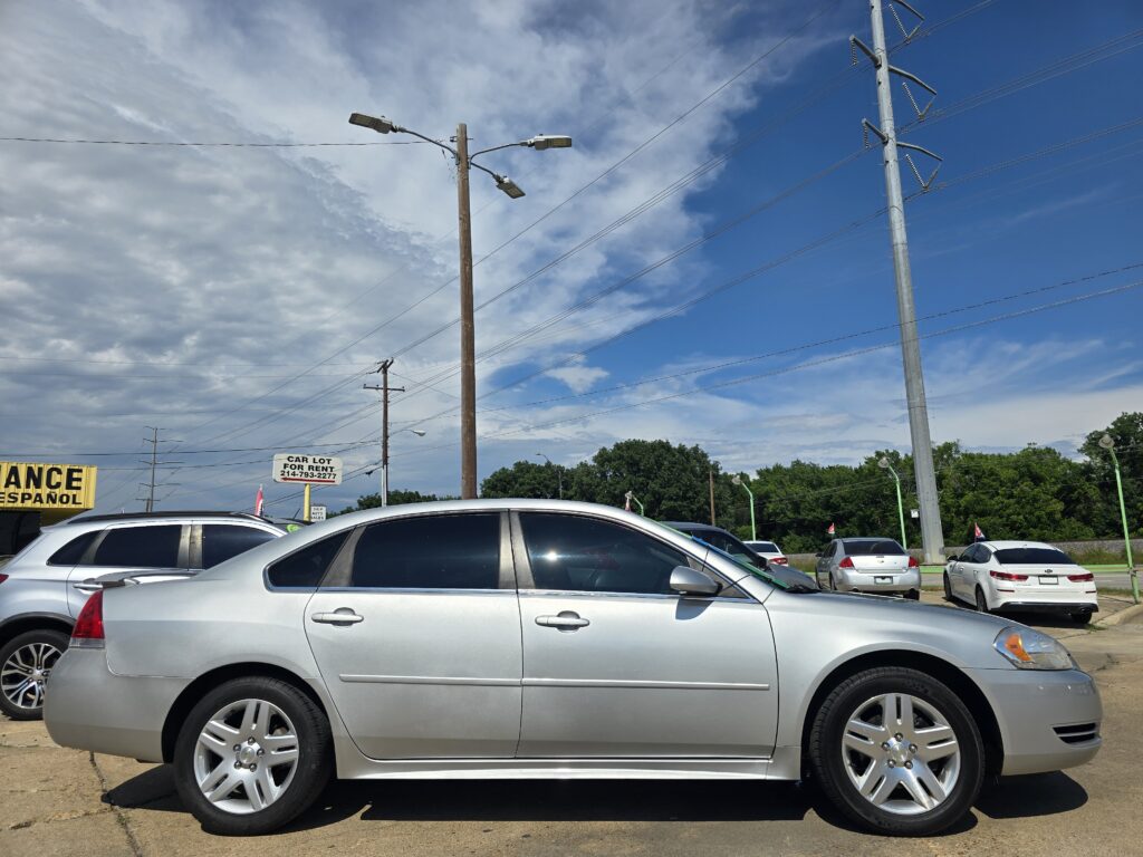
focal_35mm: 23
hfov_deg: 73.9
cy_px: 428
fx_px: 759
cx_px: 572
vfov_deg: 58.9
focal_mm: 6.3
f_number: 1.7
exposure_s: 1/1751
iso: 12
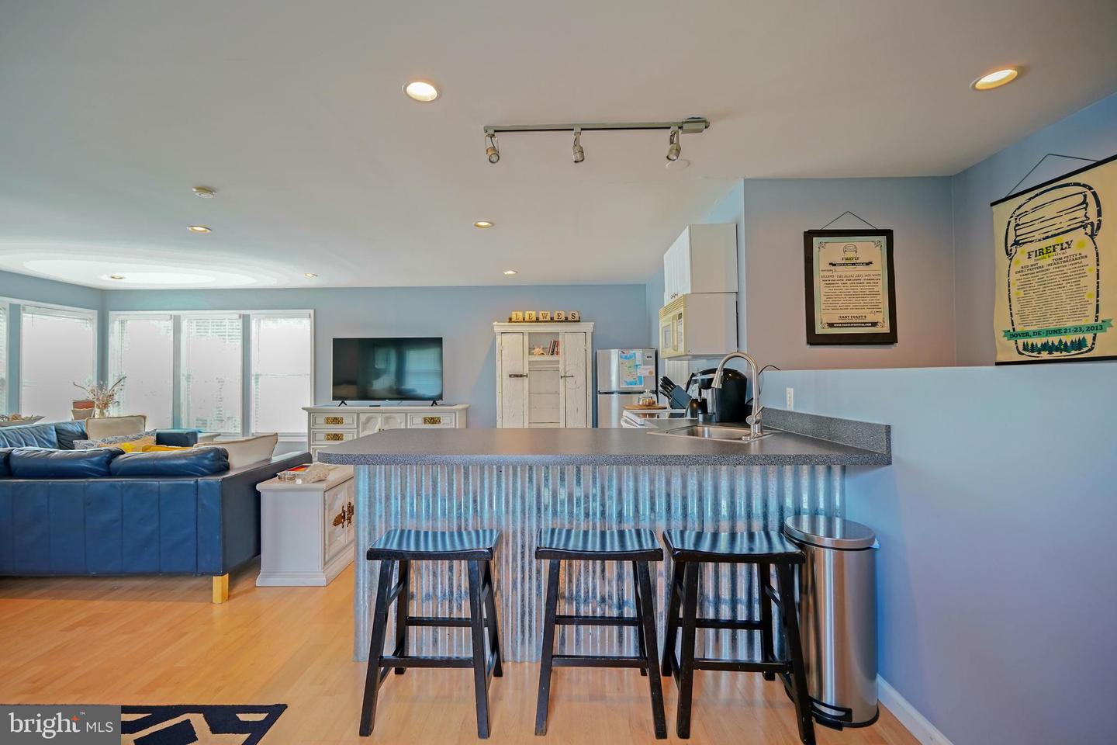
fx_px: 465
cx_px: 558
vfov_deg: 77.3
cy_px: 372
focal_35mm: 15
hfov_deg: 100.4
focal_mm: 10
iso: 250
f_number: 2.8
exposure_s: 1/30
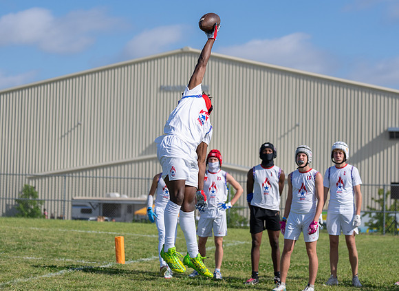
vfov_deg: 16.2
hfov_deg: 22.1
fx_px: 1020
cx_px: 196
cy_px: 125
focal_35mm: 89
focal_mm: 70
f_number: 2.8
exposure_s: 1/3200
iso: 100
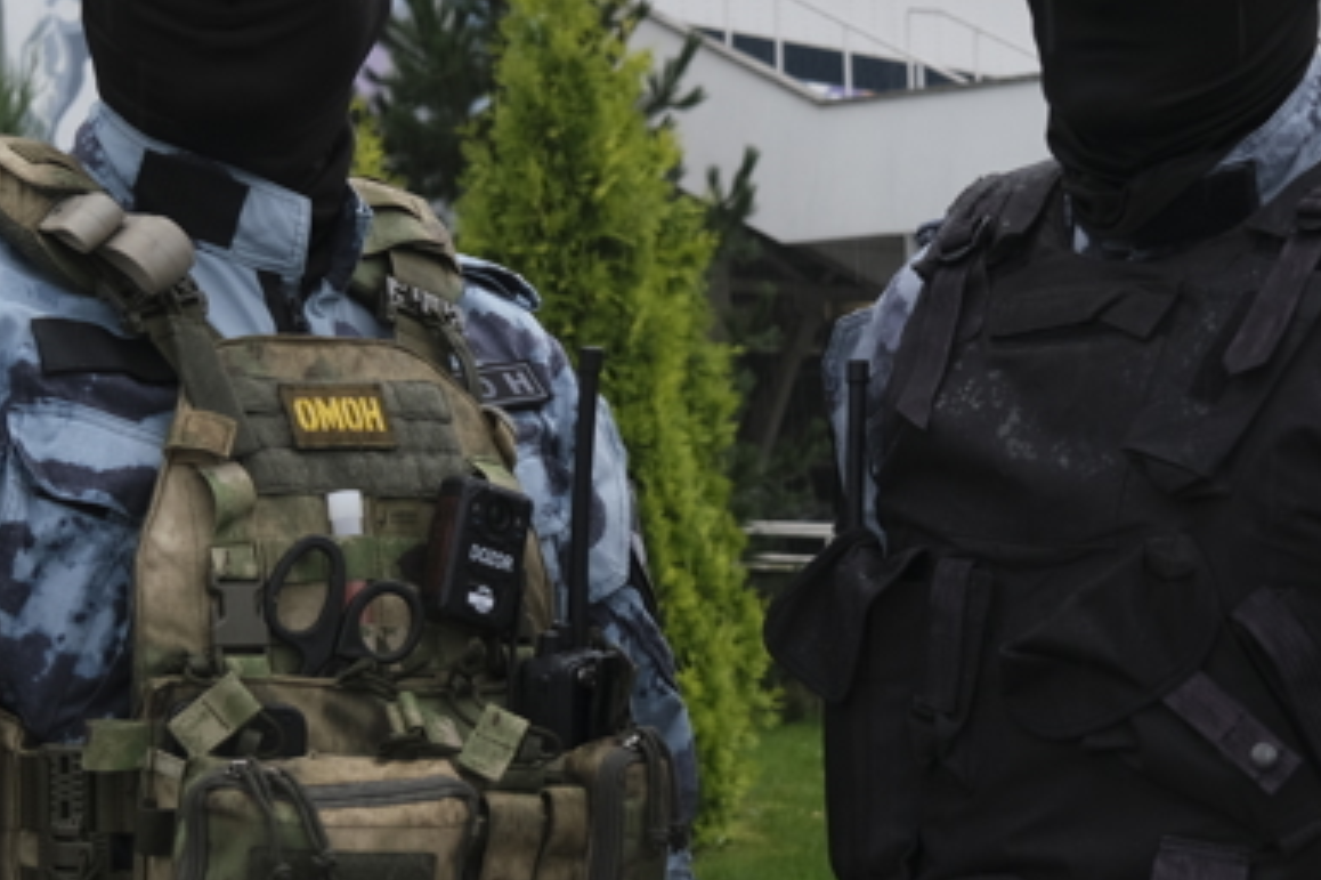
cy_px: 291
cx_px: 650
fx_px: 2494
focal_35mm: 68
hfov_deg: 29.7
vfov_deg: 19.9
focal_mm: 23.5
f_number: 4
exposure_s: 1/120
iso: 160
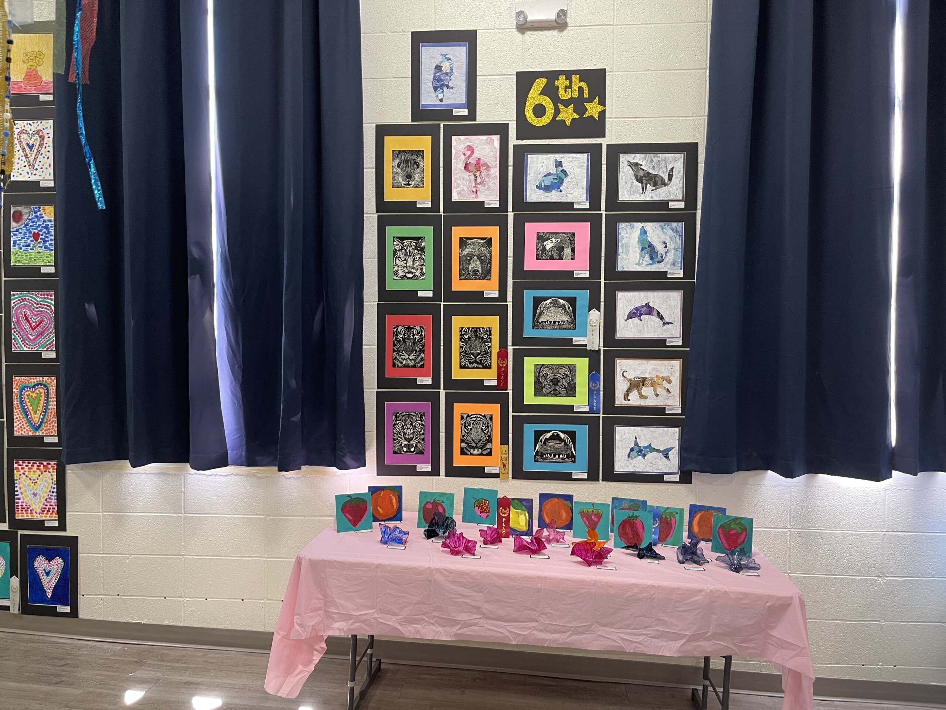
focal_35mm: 26
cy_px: 355
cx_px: 473
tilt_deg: -3.3
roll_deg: -0.6
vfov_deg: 53.1
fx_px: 711
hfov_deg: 67.3
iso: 125
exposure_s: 1/60
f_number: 1.6
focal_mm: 5.1
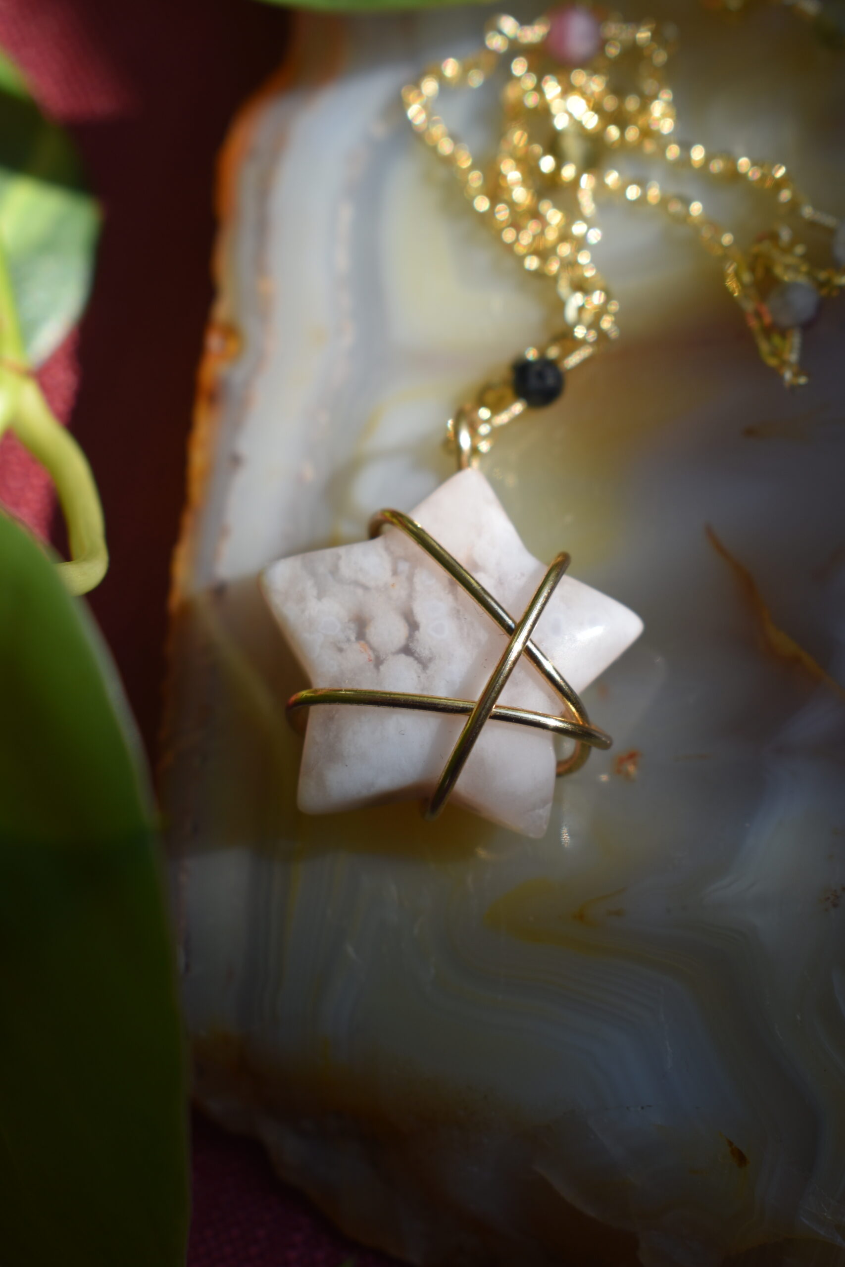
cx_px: 422
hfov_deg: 19.7
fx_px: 2429
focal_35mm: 69
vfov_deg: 29.2
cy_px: 634
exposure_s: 1/125
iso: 100
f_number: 8
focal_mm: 46
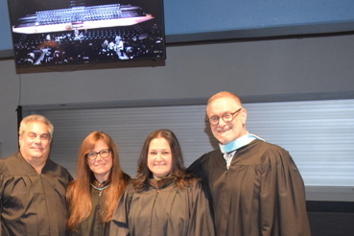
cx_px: 56
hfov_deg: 30.0
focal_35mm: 65
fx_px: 639
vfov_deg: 20.2
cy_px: 239
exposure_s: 1/60
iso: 2500
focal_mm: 20
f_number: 3.5
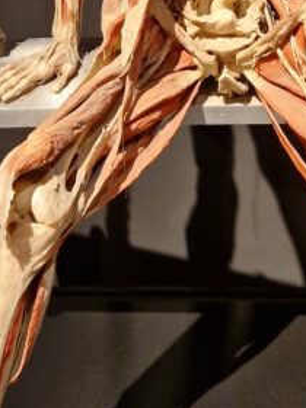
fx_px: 990
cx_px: 232
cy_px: 19
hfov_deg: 17.5
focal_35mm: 84
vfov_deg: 22.5
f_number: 1.8
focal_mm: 5.4
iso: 400
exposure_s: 1/100
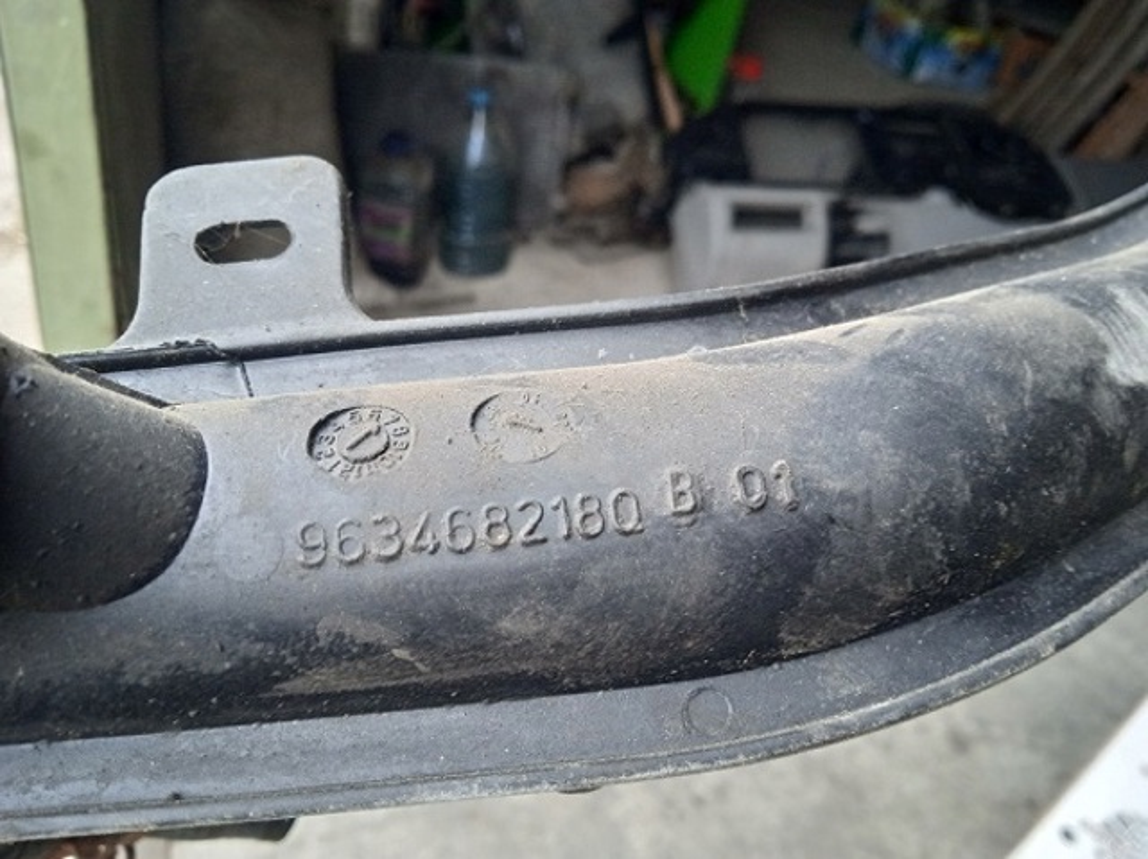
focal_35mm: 28
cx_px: 574
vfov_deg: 49.7
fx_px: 928
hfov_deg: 63.5
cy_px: 430
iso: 740
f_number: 2.2
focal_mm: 3.43
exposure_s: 1/16.7
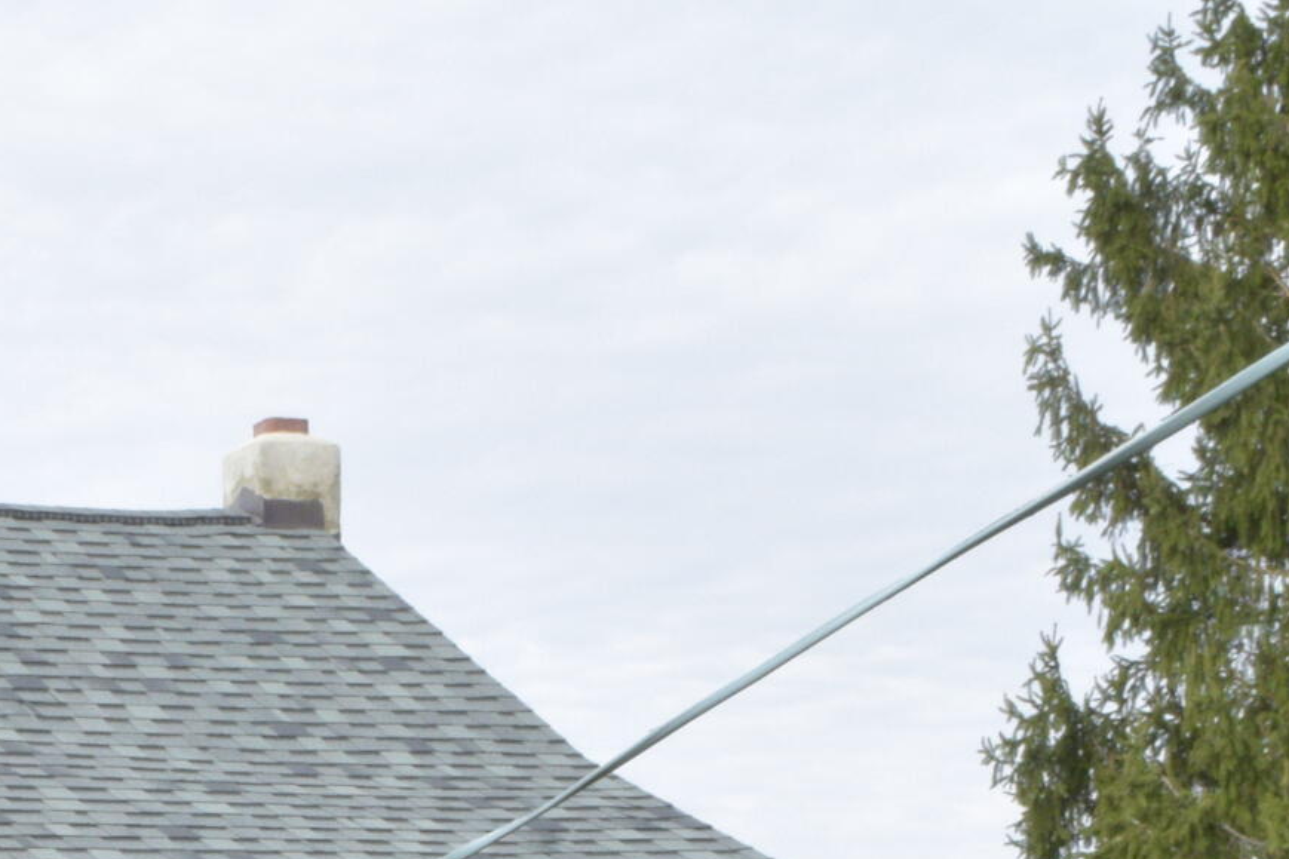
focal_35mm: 109
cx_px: 34
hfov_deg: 18.4
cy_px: 1389
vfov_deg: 11.9
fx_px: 3892
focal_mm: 21
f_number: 25
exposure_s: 1/80
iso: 800
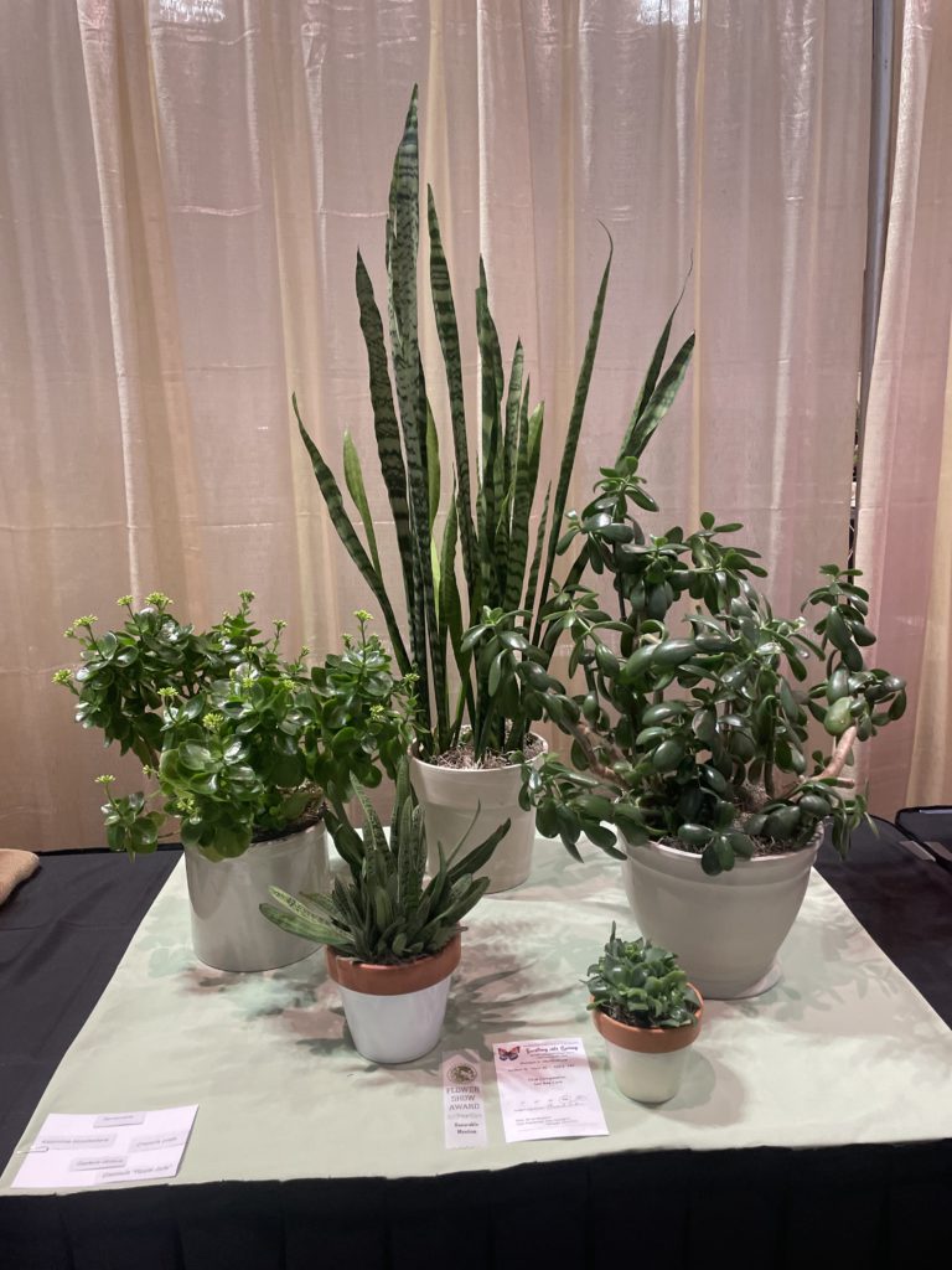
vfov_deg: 67.3
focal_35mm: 26
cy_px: 635
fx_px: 953
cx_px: 476
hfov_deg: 53.1
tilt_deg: -13.0
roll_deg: +0.9
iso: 250
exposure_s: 1/60
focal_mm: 4.2
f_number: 1.6
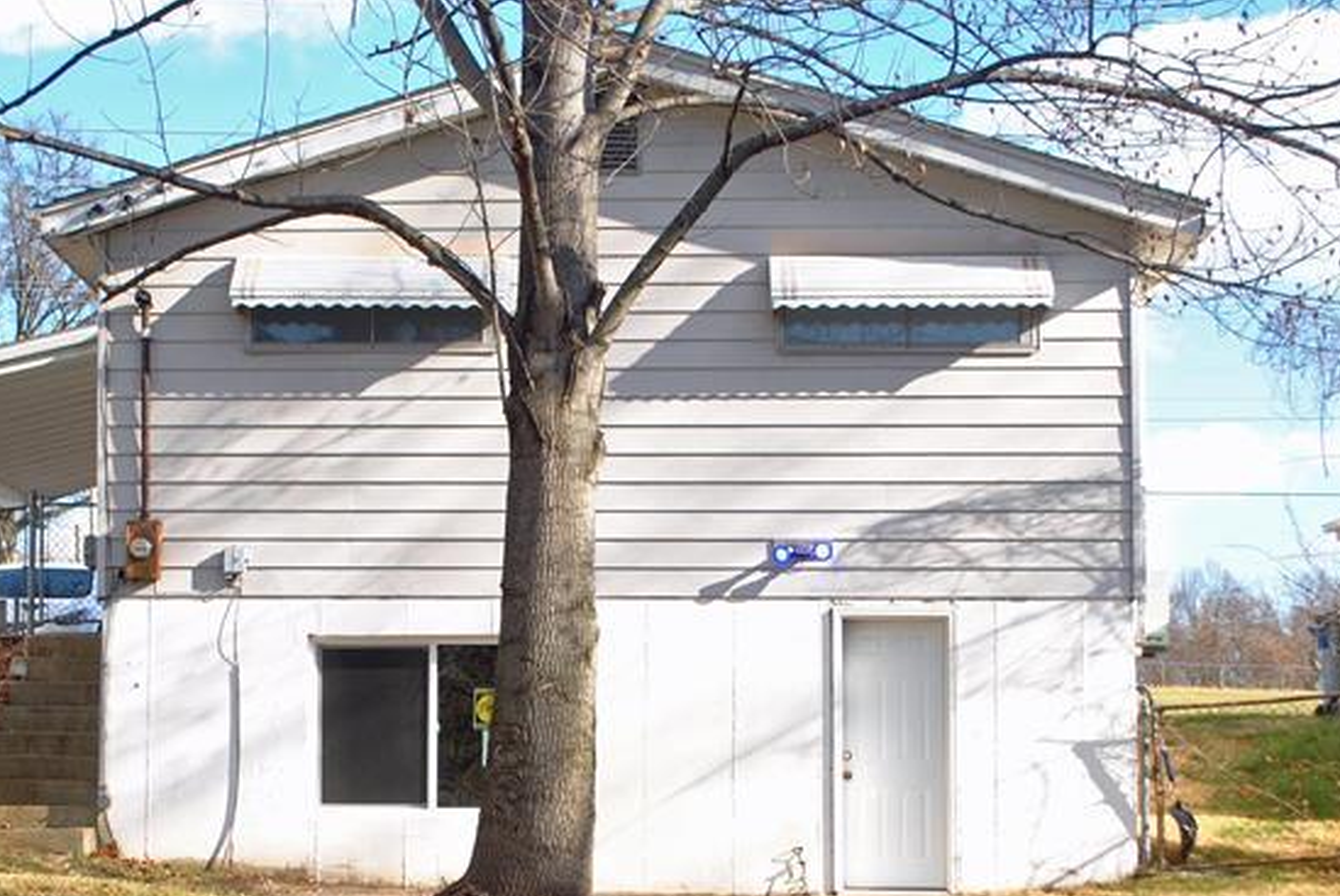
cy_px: 608
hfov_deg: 28.3
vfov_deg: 19.2
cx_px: 492
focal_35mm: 71
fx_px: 2645
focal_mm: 24
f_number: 11
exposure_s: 1/200
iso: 100
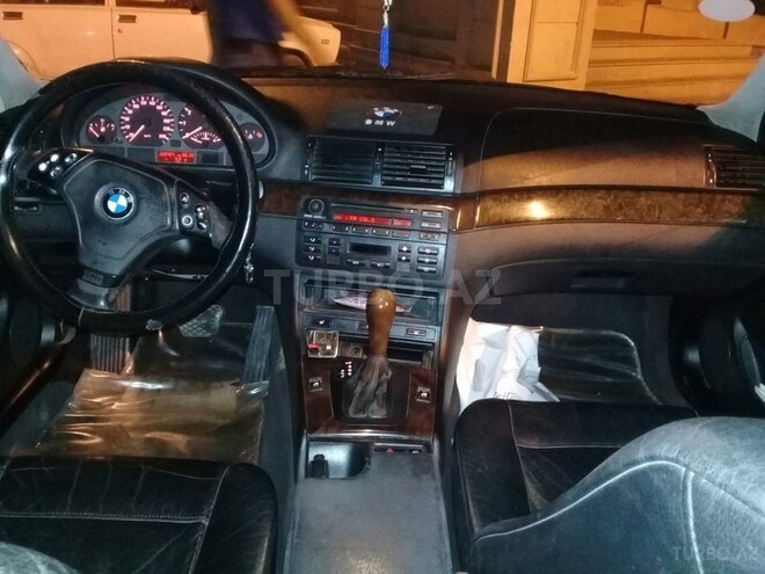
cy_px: 287
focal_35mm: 31
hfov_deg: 58.4
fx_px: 685
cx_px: 382
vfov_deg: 45.4
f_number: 2.2
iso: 640
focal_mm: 3.3
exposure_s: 1/15
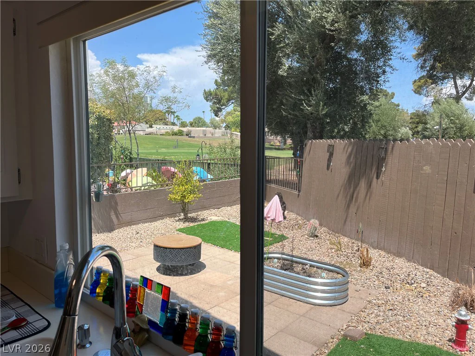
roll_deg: -0.3
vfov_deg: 53.1
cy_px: 178
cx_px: 238
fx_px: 357
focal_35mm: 26
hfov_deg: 67.3
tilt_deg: -6.1
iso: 50
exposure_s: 1/1325
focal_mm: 5.1
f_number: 1.6
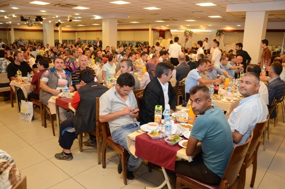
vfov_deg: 47.7
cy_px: 94
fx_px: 213
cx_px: 142
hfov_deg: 67.5
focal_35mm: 27
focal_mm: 18
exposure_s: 1/80
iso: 1000
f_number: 3.5
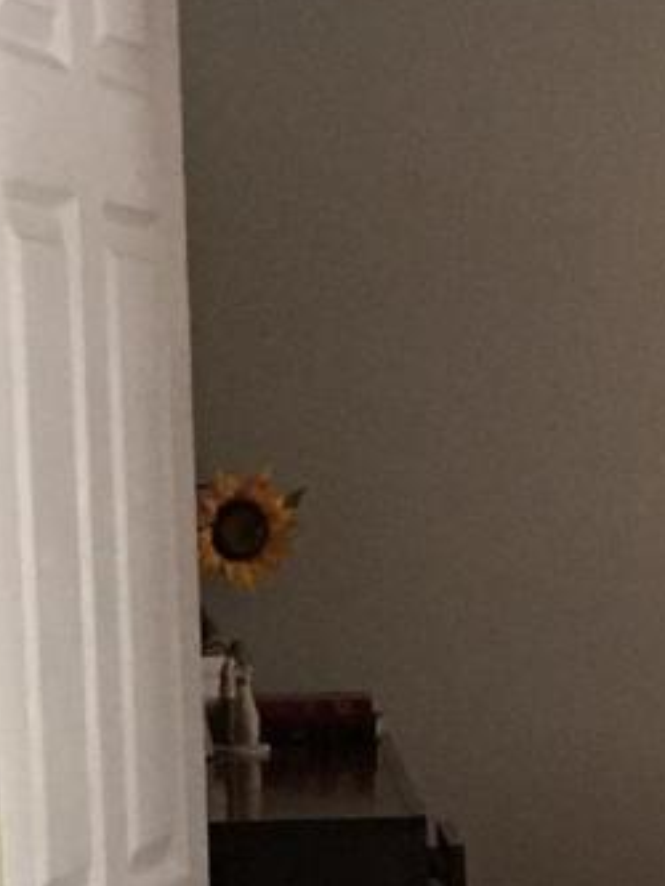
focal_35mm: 174
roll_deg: +0.5
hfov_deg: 8.5
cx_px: 633
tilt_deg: -14.6
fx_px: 4454
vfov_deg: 10.6
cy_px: 1602
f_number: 2.2
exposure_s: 1/30
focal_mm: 4.15
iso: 125
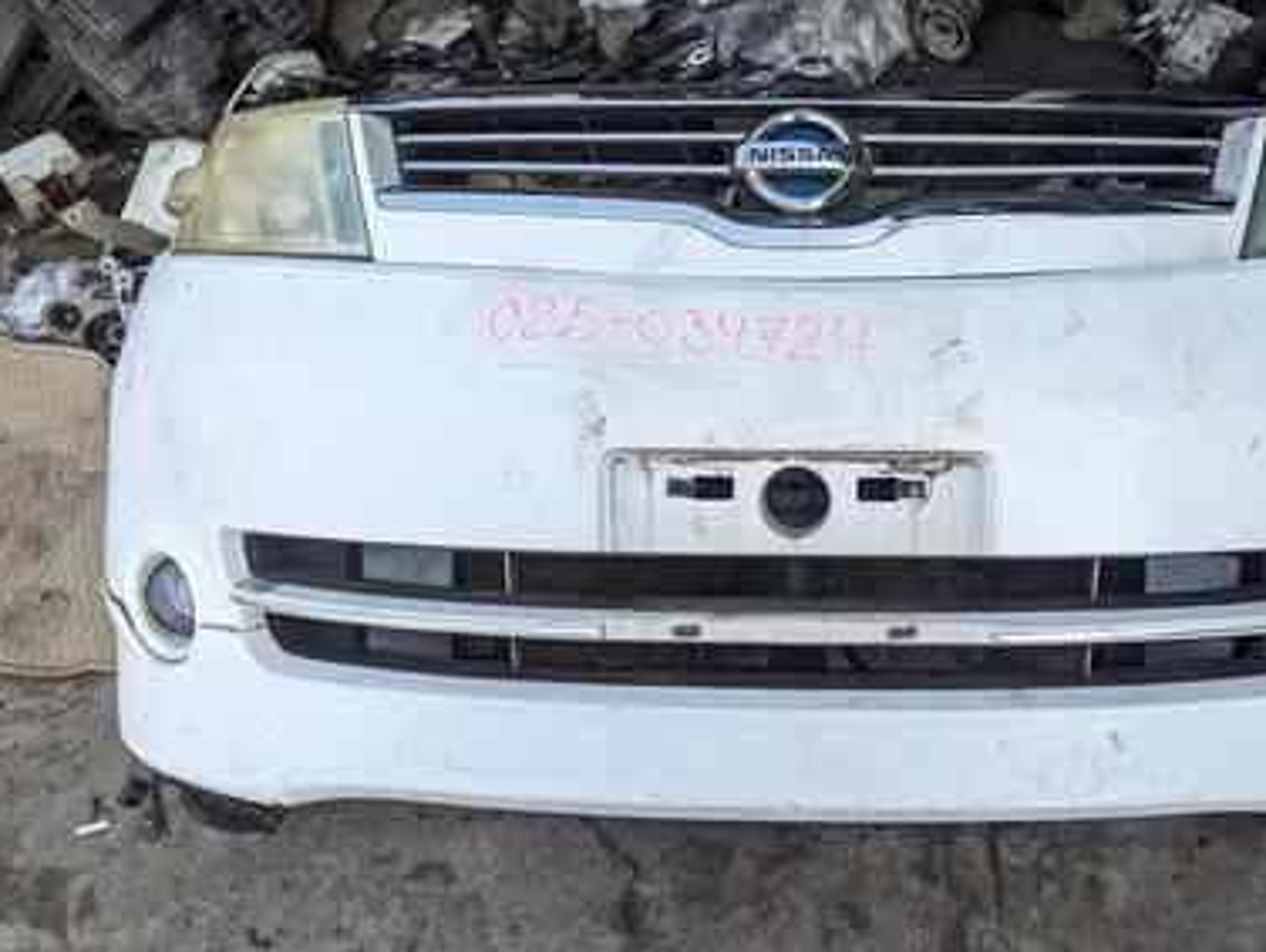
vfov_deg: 46.9
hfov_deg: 59.3
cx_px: 778
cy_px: 474
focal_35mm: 30
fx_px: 1099
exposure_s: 1/1300
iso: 63
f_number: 1.85
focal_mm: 6.81
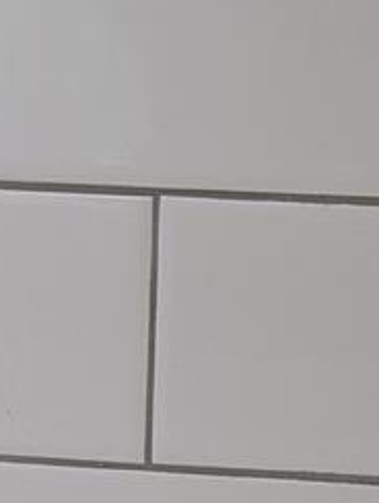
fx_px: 1717
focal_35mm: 118
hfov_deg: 12.6
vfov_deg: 15.6
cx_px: 94
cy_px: 701
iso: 146
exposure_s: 1/120
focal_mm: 6.9
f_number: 1.68
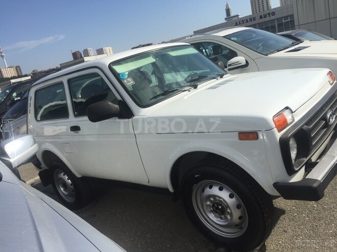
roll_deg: +12.3
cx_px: 168
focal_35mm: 29
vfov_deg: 48.2
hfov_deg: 61.7
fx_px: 282
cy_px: 126
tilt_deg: -14.9
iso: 32
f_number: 2.2
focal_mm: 4.15
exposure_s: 1/3597
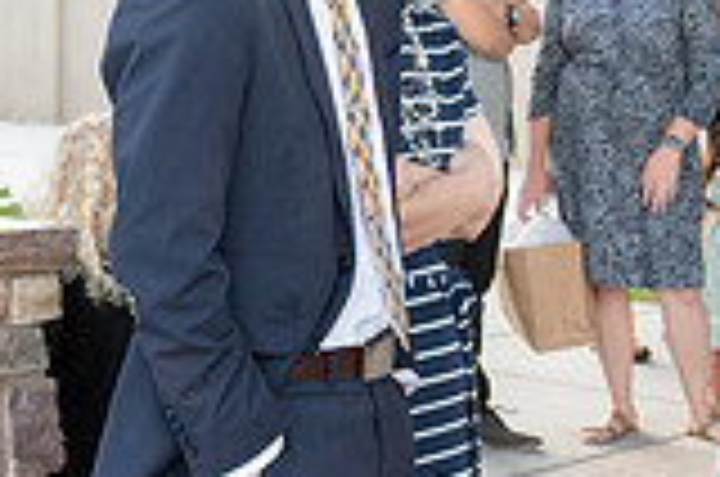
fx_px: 2695
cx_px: 999
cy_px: 103
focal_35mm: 135
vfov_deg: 10.1
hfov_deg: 14.4
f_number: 3.5
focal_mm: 32
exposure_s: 1/800
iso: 1600
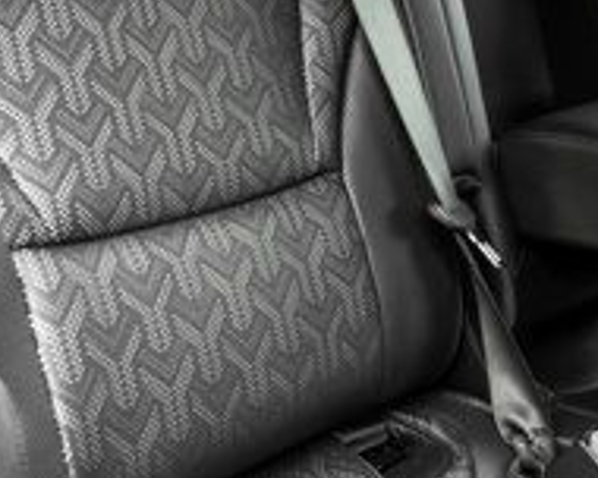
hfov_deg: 24.2
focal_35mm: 76
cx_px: 557
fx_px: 1345
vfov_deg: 19.2
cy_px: -64
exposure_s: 1/200
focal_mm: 24
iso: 640
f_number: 4
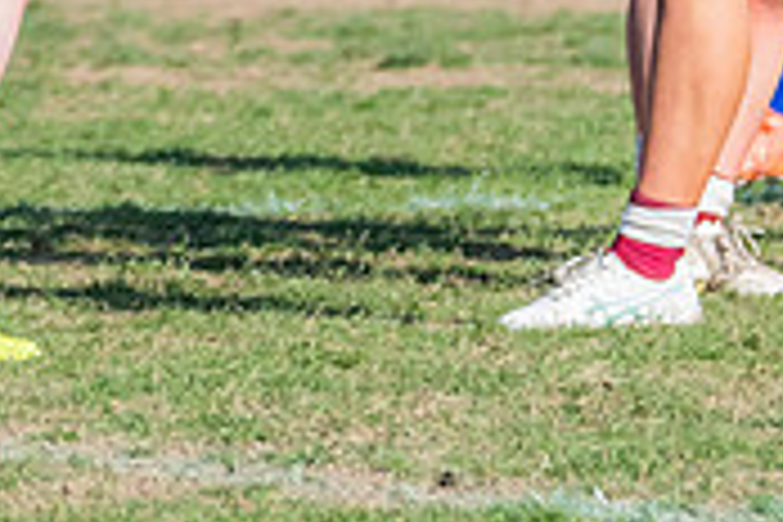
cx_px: 604
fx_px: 32405
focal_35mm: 1490
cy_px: -298
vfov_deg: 0.9
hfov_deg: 1.4
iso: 800
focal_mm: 300
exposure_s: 1/1600
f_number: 8
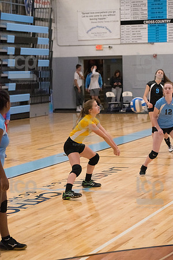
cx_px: 86
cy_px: 130
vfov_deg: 20.0
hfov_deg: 13.4
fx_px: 735
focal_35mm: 102
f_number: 4.5
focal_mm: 102
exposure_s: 1/800
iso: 8000
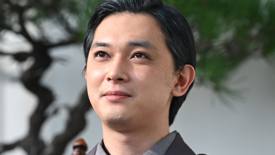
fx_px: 2246
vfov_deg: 3.9
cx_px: 90
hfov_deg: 7.0
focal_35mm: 308
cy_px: 153
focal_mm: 150
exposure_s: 1/160
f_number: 3.5
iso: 640
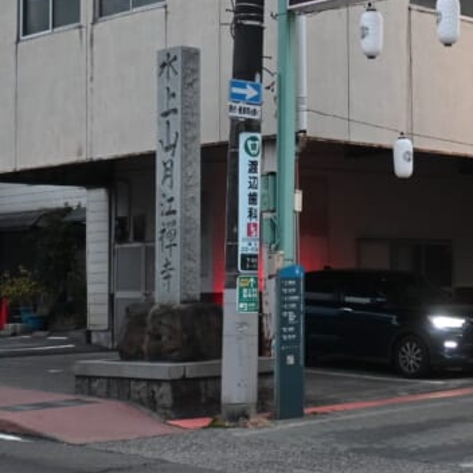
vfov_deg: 20.7
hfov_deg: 20.4
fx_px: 1286
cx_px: 435
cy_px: 148
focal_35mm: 83
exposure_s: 1/40
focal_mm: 23
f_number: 4.2
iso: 1250
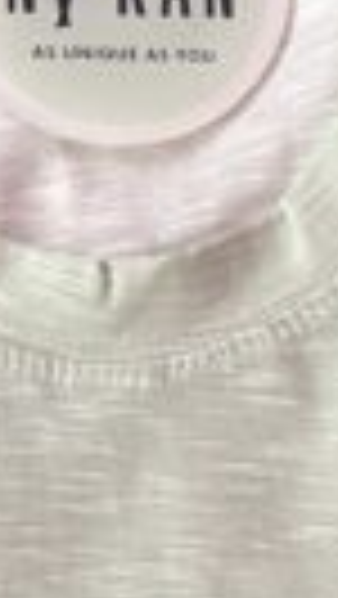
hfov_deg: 14.2
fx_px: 1352
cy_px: 477
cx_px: 108
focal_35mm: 85
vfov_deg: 24.6
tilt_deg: -85.4
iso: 320
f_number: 1.6
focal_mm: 5.1
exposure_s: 1/60
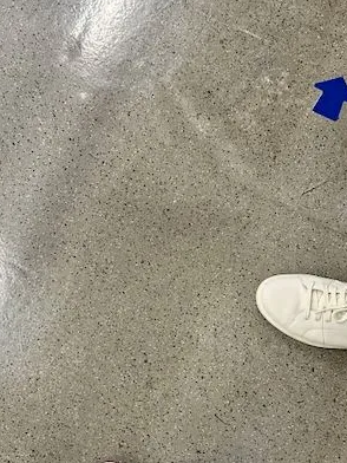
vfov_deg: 38.1
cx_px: 169
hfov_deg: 29.7
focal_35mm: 49
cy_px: 337
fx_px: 655
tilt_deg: -85.7
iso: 200
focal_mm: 6.86
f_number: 1.78
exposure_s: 1/60
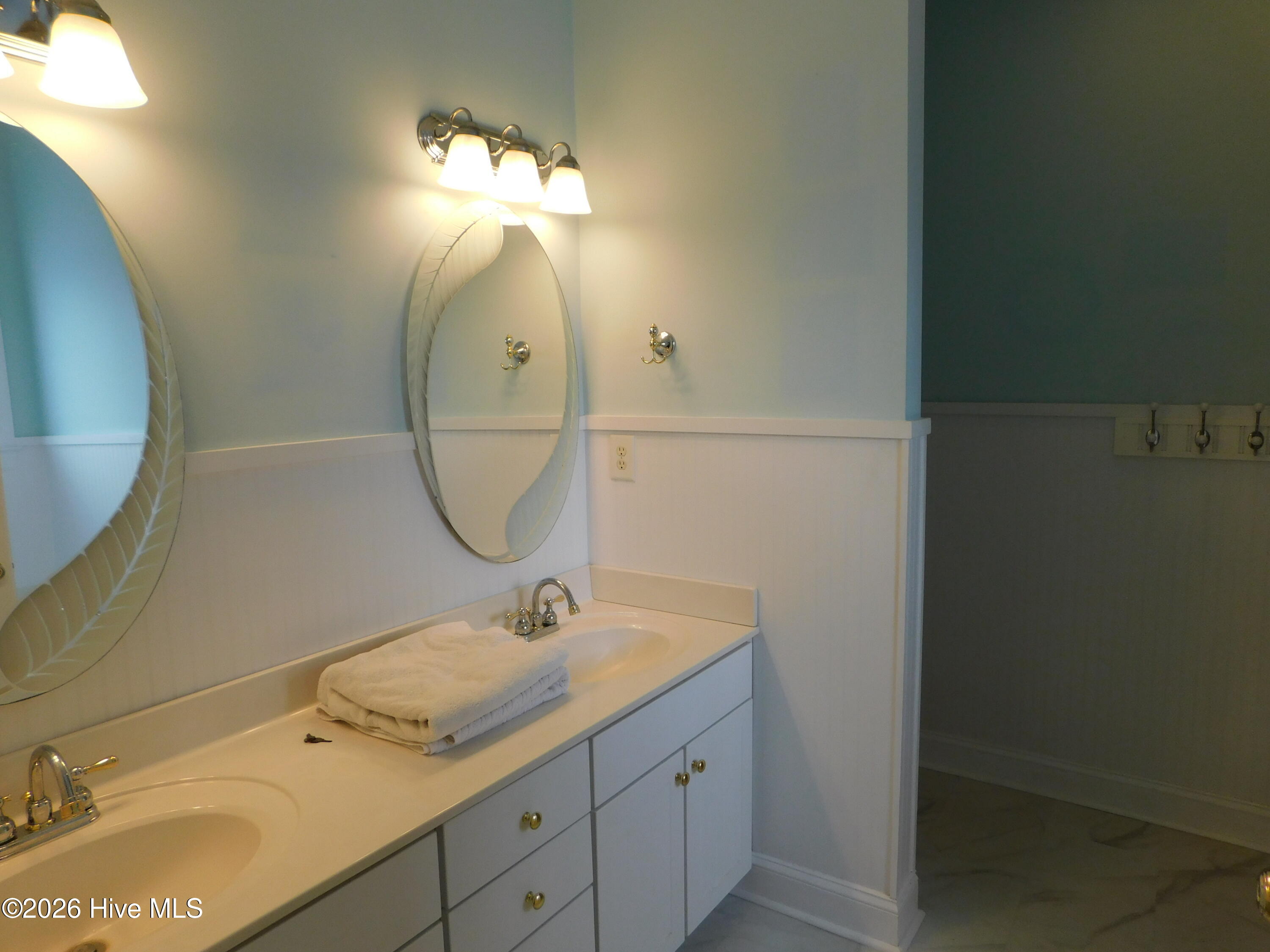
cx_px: 635
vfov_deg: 58.9
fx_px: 844
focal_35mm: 23
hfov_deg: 73.9
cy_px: 476
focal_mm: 4
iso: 125
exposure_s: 1/80
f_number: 3
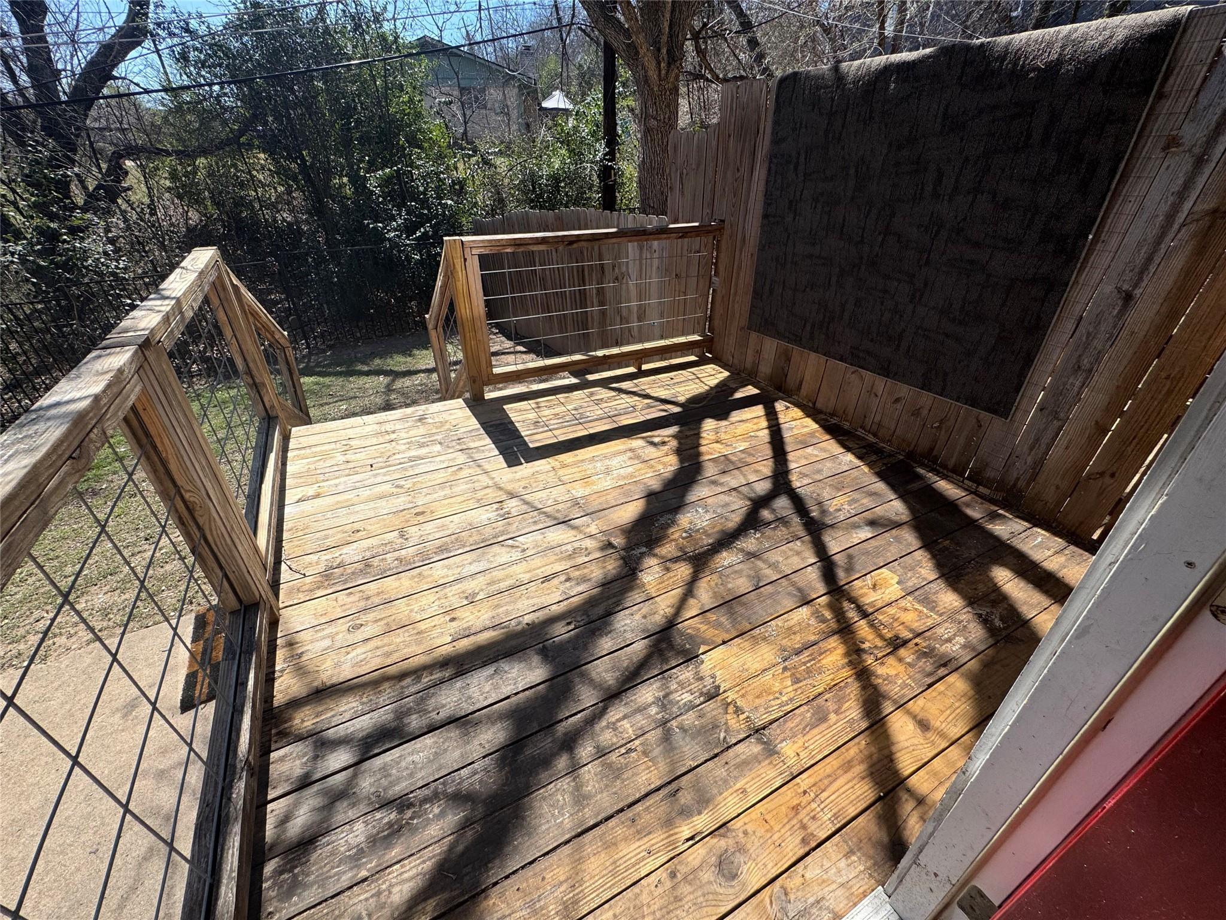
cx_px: 613
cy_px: 460
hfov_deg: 102.1
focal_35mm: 14
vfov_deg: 85.7
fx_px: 496
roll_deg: +0.6
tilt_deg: -31.3
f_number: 2.2
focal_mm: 2.22
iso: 50
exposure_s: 1/1567
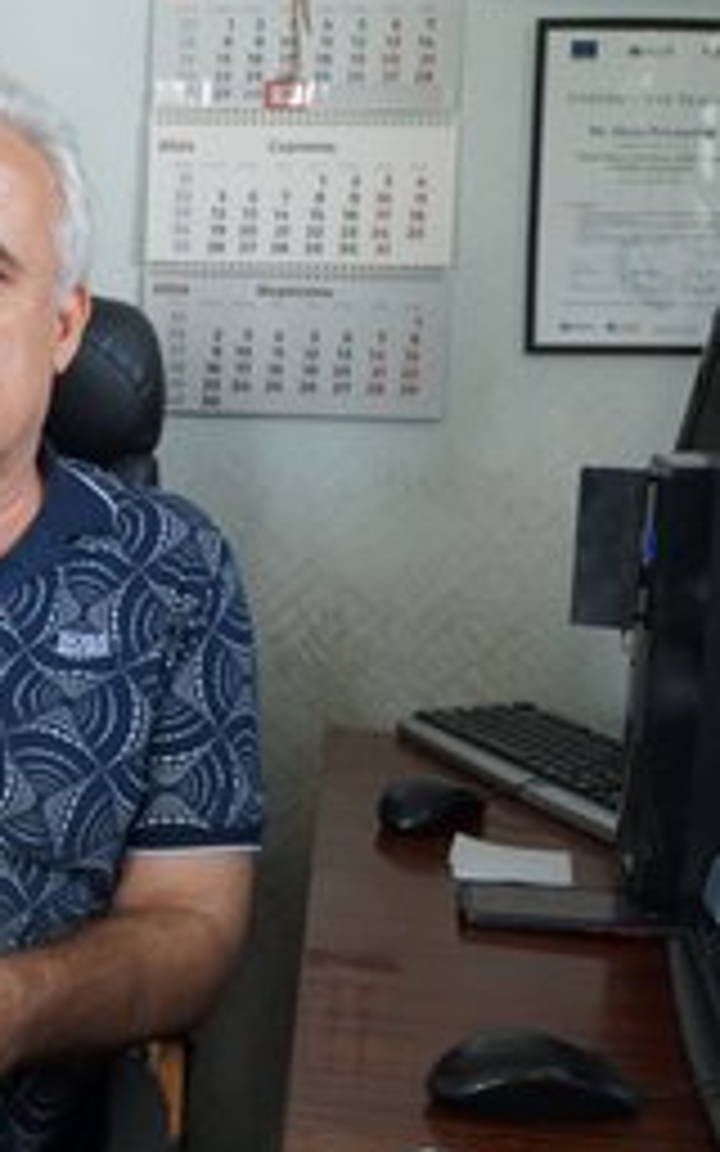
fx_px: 1947
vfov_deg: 33.0
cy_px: 580
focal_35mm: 62
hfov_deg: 20.1
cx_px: -63
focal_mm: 26
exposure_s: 1/160
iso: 1000
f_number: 4
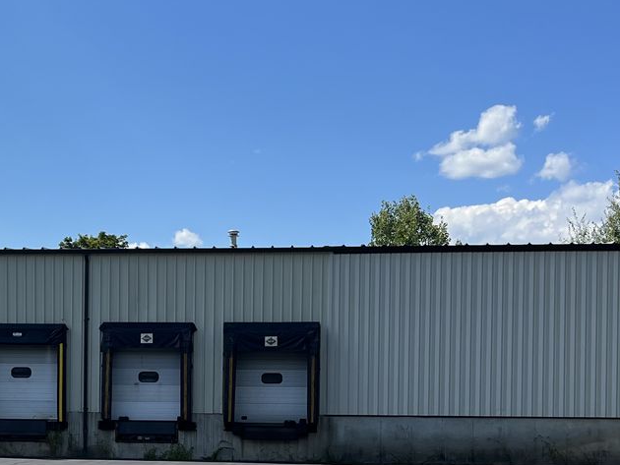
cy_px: 430
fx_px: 1183
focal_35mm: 66
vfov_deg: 21.7
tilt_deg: -1.7
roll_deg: +0.2
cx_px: 155
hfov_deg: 28.9
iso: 50
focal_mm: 5.1
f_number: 1.6
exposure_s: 1/4149
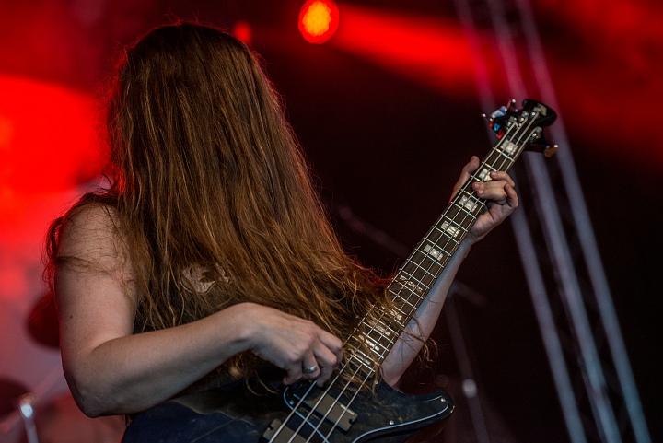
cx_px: 332
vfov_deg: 12.5
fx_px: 2027
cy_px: 222
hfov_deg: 18.6
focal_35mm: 110
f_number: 3.5
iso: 640
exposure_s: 1/125
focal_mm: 110
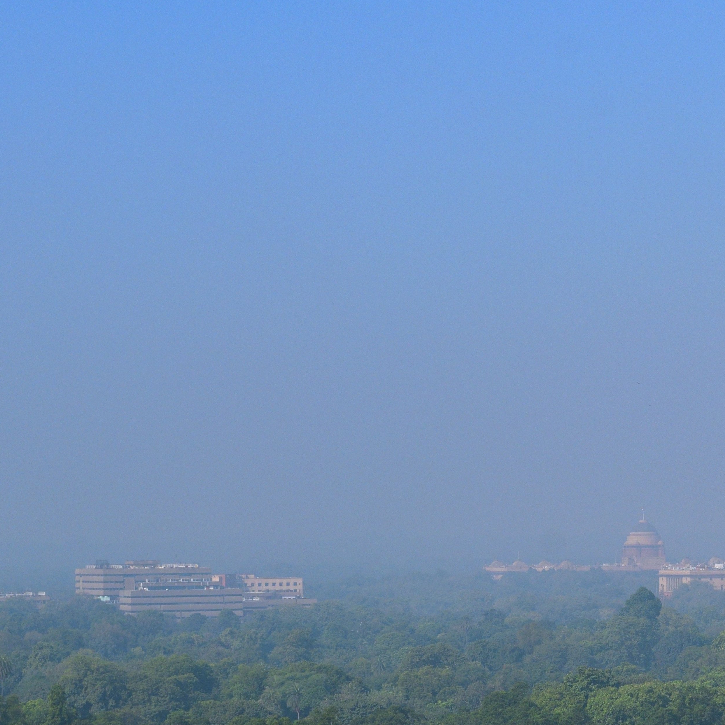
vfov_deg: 12.4
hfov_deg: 12.3
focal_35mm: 141
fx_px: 3341
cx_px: 641
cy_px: 534
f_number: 8
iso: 100
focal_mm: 50
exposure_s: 1/500
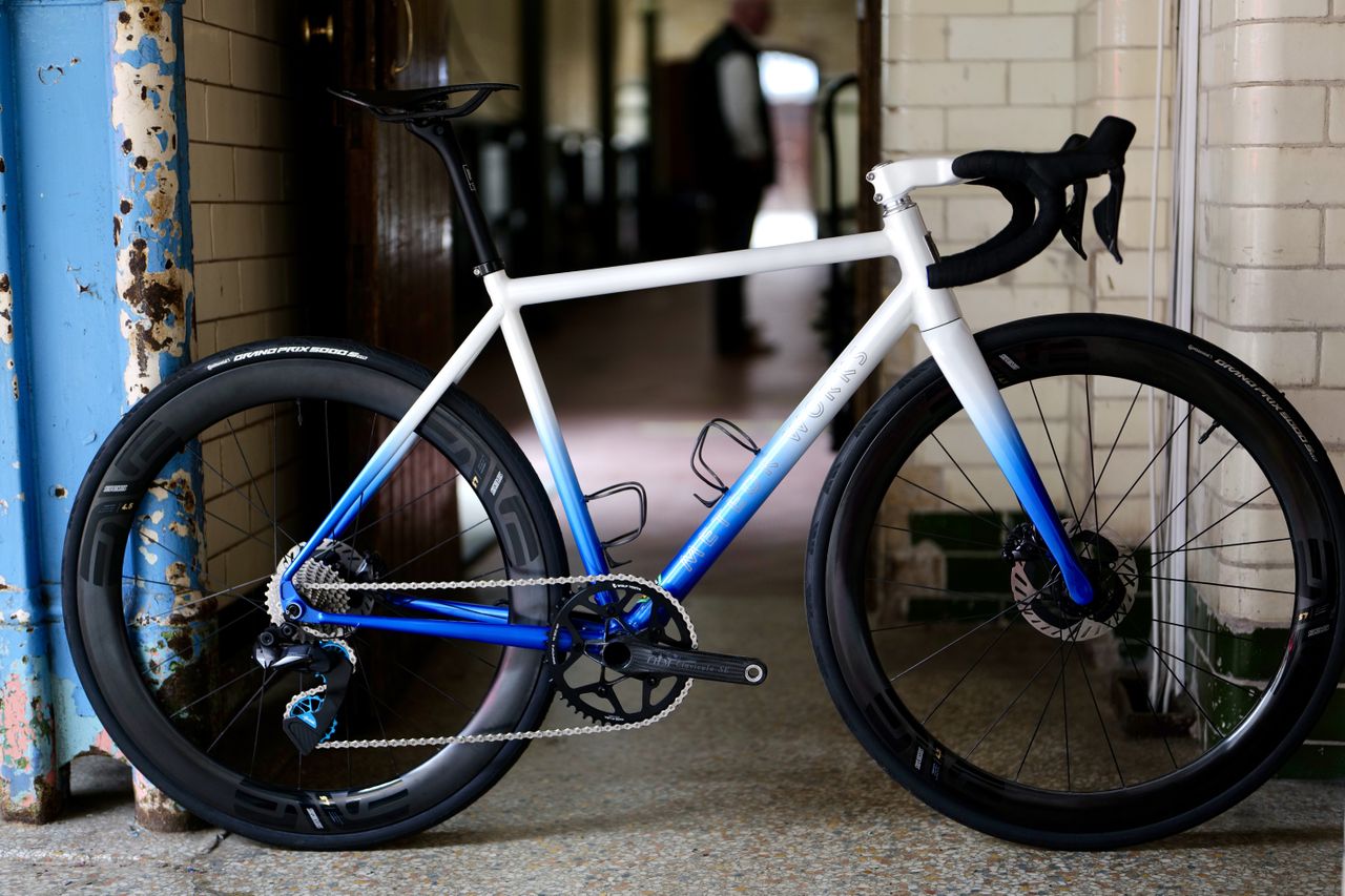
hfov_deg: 39.6
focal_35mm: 50
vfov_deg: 27.0
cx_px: 672
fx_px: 1868
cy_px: 448
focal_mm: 50
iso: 320
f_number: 1.4
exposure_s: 1/125
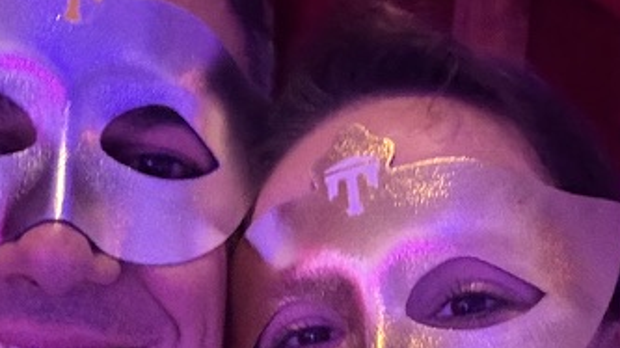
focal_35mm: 77
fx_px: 1265
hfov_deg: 27.3
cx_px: 194
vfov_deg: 14.9
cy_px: 475
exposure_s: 1/19
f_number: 1.9
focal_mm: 2.69
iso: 640
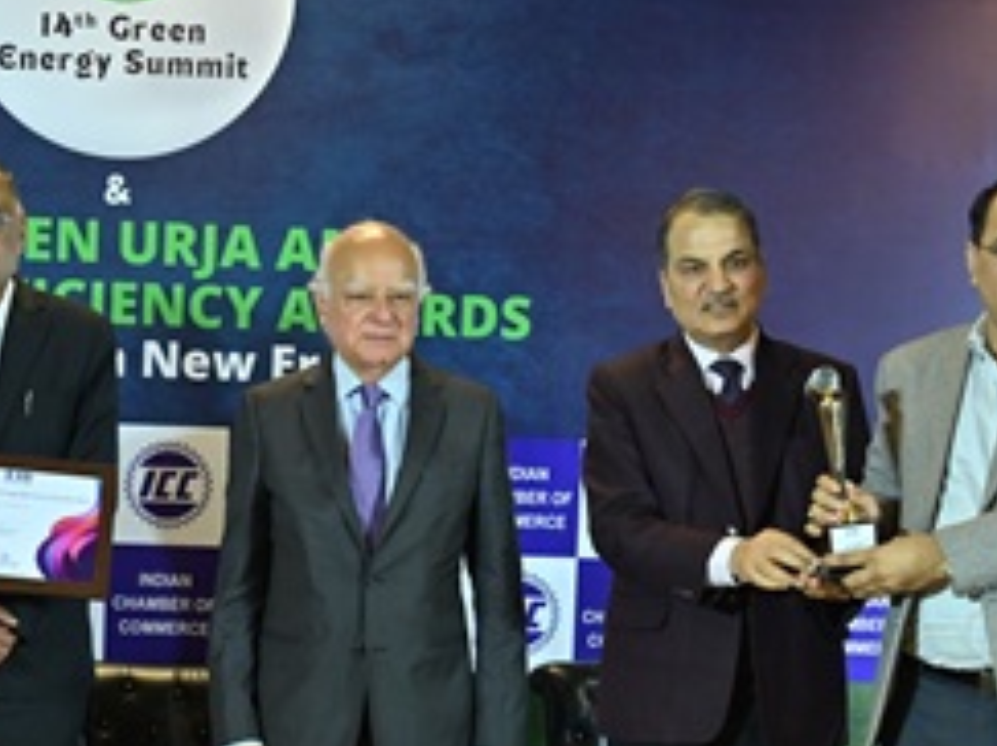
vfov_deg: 18.9
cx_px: 242
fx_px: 2217
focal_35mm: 77
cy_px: 639
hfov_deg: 25.0
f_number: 5.6
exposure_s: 1/100
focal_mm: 39
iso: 1600
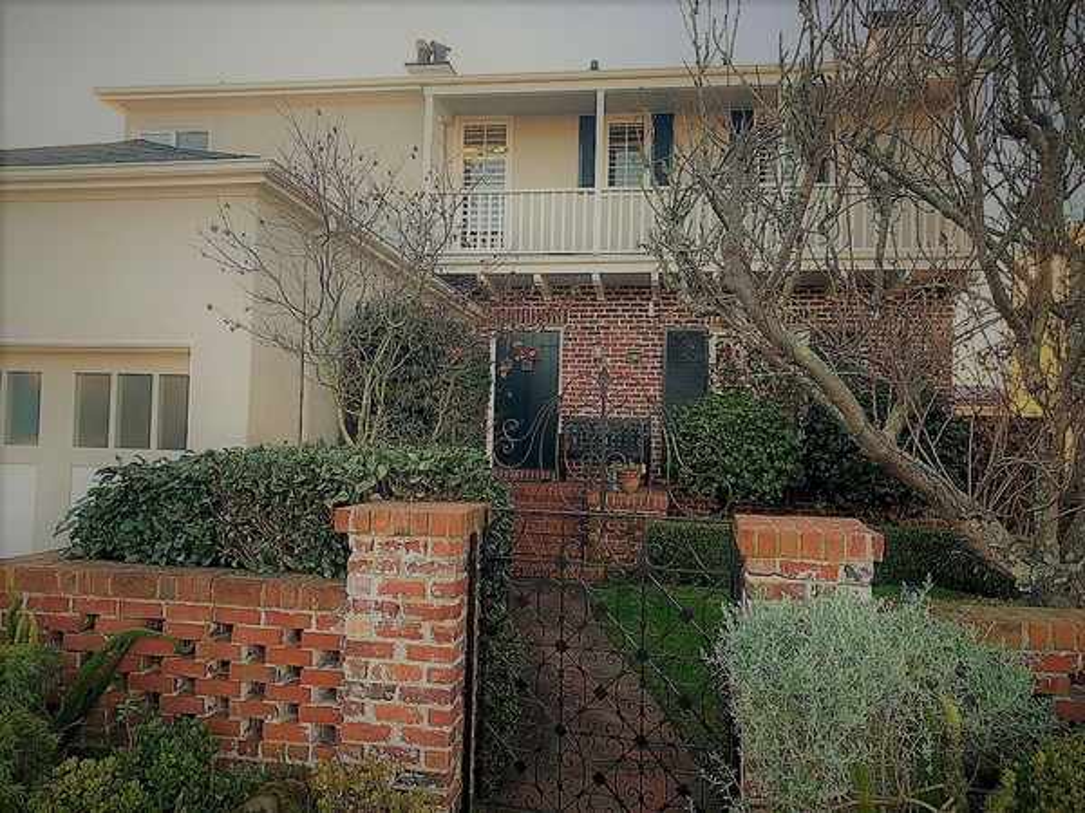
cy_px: 406
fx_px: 815
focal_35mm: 26
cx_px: 542
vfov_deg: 53.1
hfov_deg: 67.3
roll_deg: -1.3
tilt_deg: +1.5
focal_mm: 4.25
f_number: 1.8
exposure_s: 1/150
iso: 25
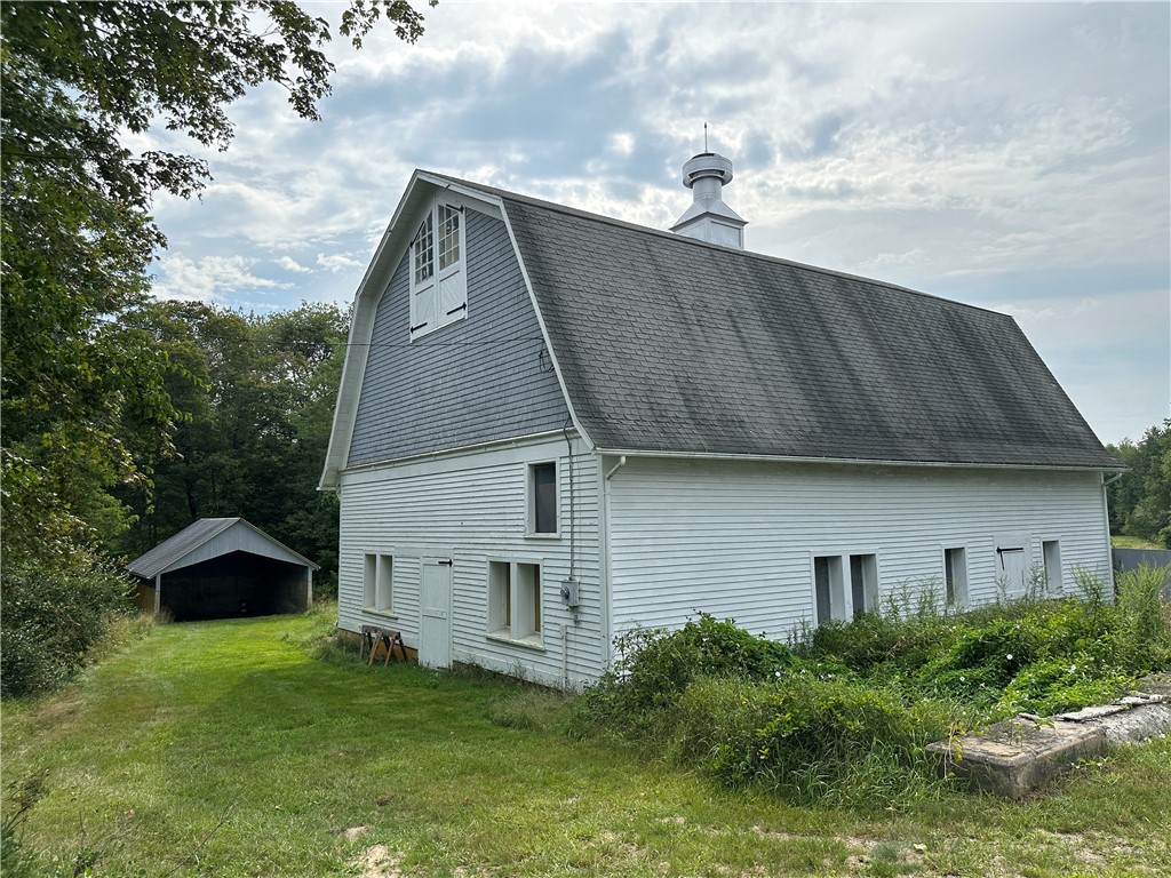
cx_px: 586
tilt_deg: +4.9
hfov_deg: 71.6
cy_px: 439
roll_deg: +1.0
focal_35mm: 24
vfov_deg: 56.8
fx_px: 812
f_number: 1.78
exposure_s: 1/5263
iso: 80
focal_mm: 6.86
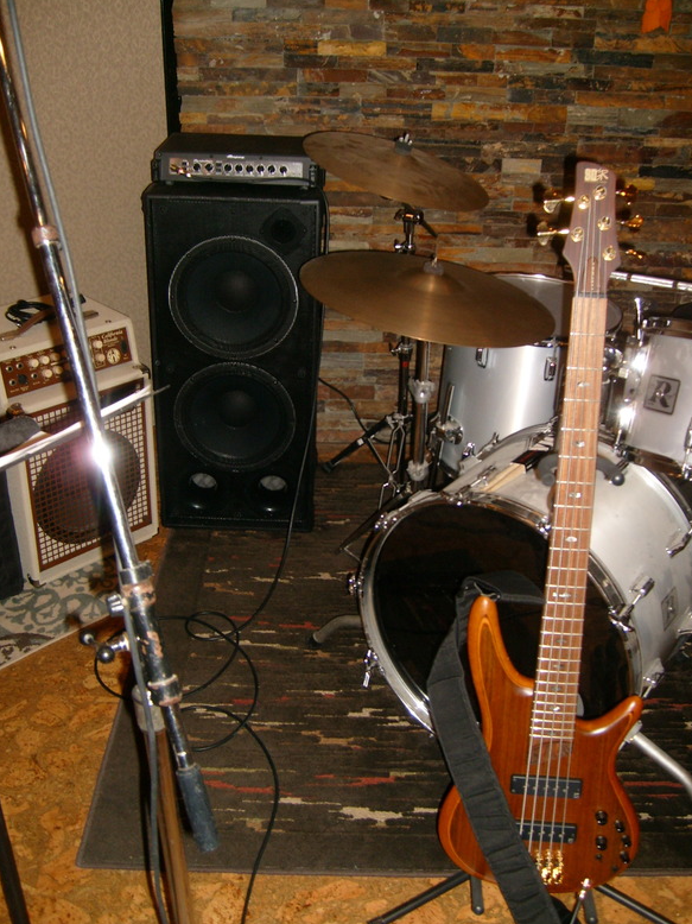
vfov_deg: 51.4
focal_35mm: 36
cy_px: 462
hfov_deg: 39.6
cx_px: 354
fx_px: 960
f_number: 2.8
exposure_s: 1/45
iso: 100
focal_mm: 5.8
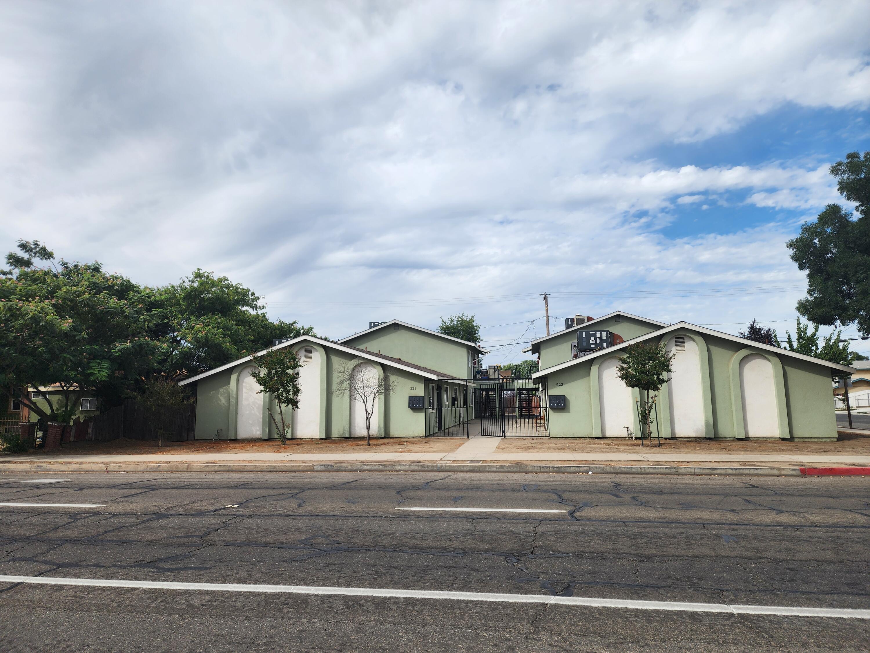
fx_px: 578
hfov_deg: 73.9
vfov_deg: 58.9
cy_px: 326
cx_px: 435
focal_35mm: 23
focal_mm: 6.4
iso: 12
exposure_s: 1/1228
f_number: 1.8
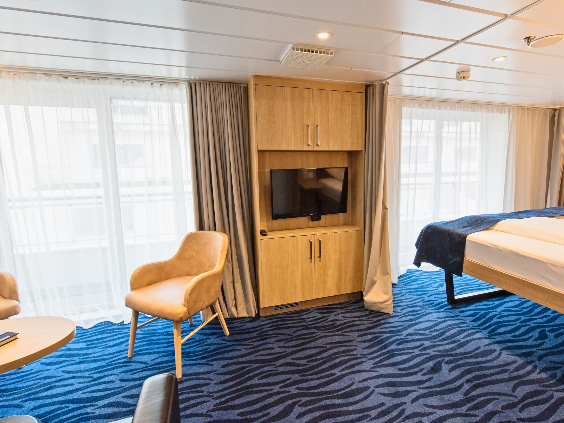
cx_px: 296
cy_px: 208
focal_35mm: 17
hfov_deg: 90.9
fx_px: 277
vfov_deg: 74.7
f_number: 6.3
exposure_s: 1/15
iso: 500
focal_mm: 15
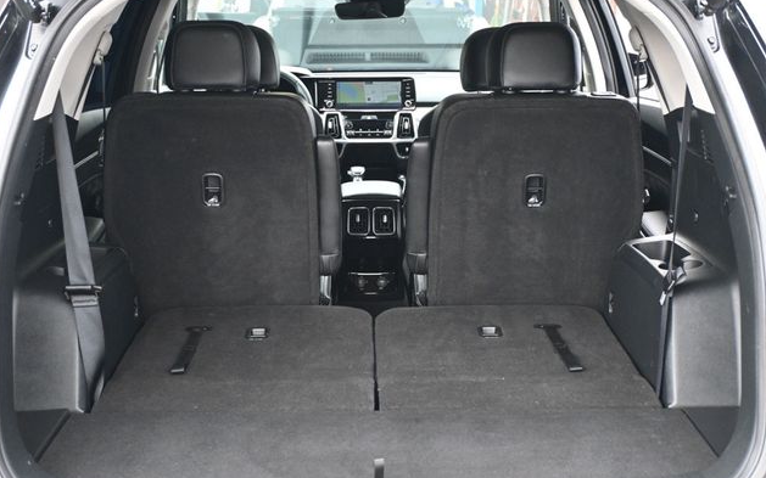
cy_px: 243
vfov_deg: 23.1
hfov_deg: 36.3
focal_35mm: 56
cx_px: 378
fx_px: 1169
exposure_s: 1/125
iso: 2800
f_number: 5.3
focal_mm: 36
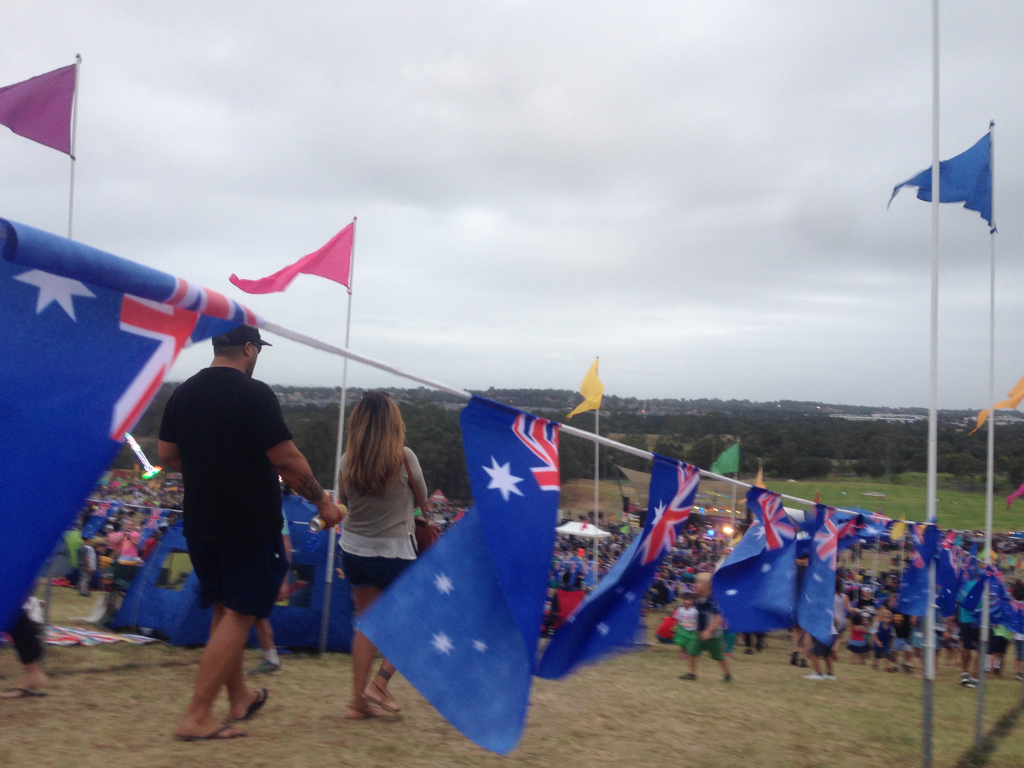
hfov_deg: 55.4
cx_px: 512
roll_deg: -0.2
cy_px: 384
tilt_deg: +2.2
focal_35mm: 33
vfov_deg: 42.9
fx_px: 976
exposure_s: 1/40
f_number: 2.4
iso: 50
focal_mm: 4.12
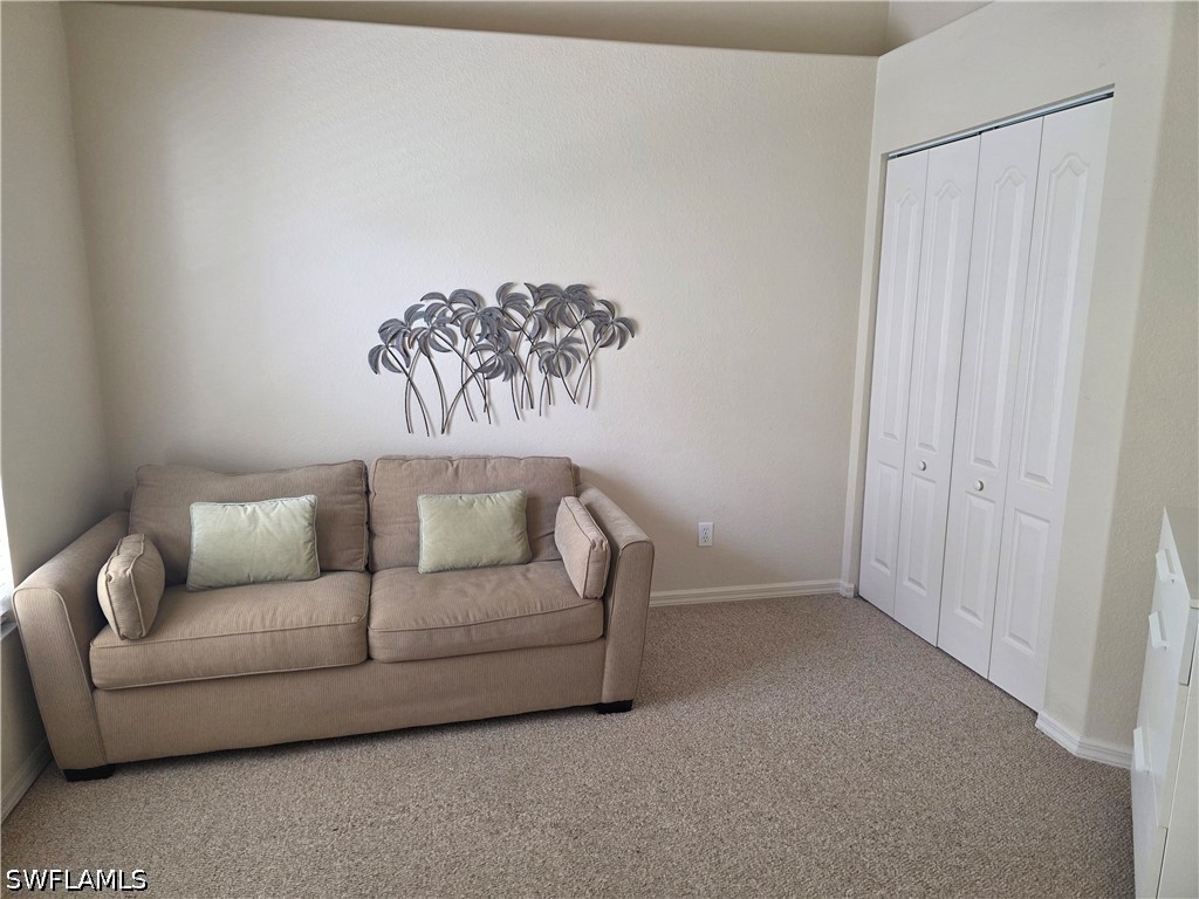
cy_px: 450
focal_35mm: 23
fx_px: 797
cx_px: 600
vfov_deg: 58.9
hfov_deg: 73.9
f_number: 1.7
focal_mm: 6.3
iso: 200
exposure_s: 1/120
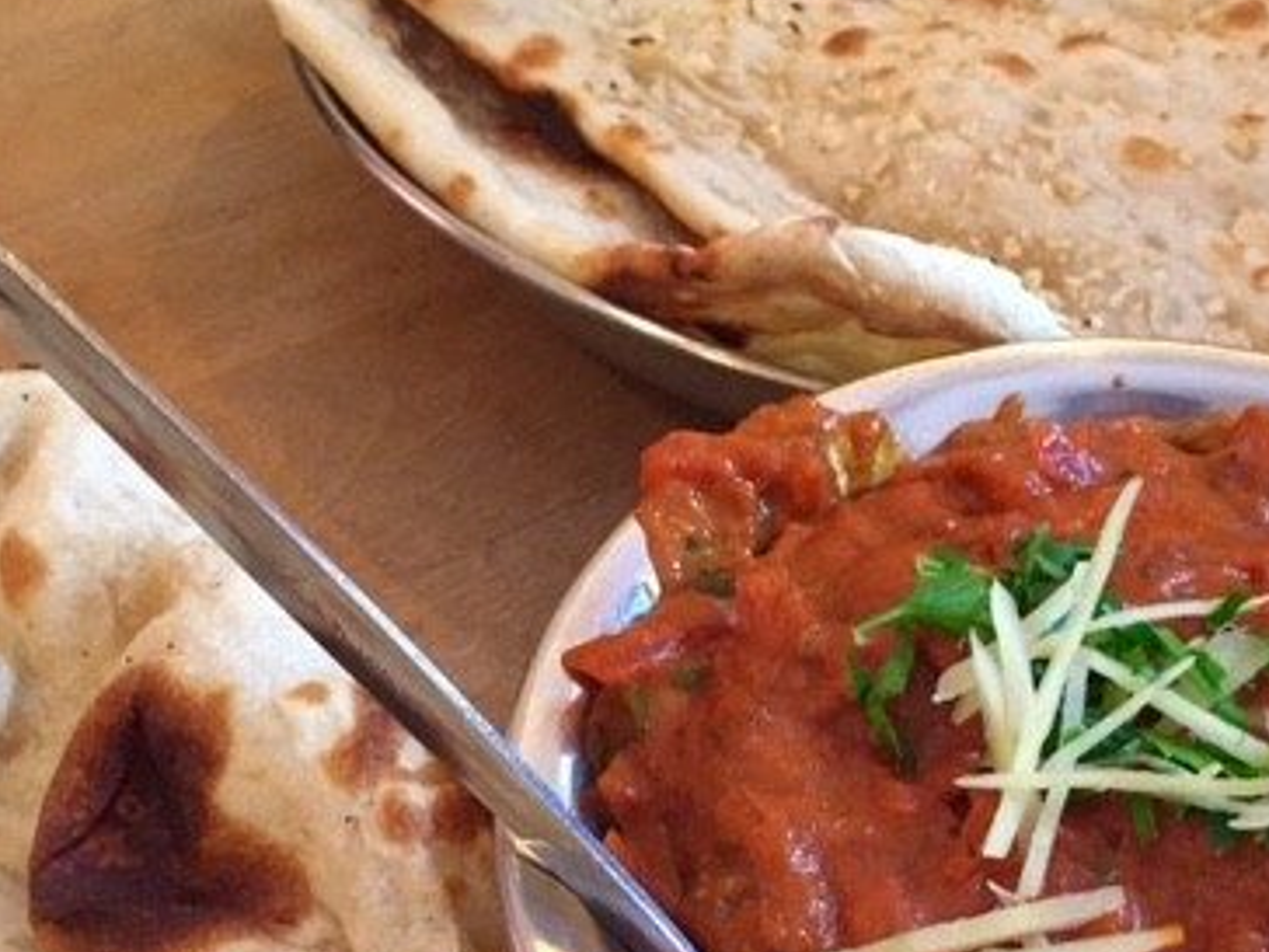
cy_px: 781
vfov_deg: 27.9
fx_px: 1870
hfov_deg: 37.2
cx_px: 802
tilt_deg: -51.7
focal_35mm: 51
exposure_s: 1/15
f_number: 2.2
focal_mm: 4.15
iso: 250
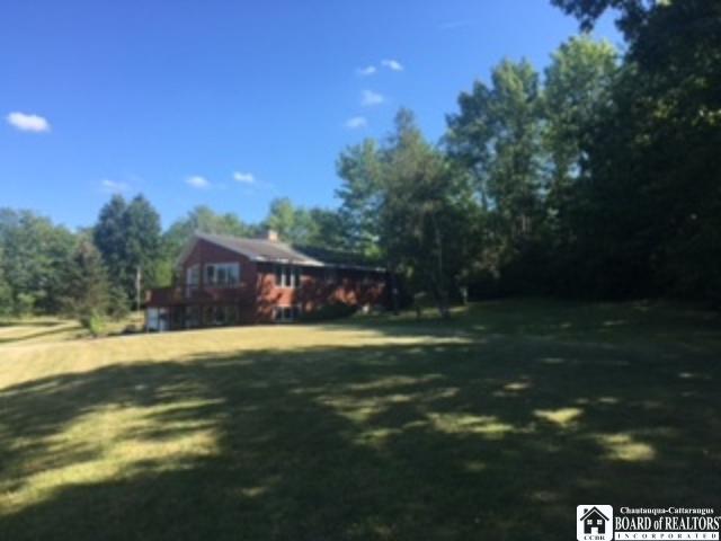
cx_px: 360
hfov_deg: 61.7
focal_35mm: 29
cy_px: 270
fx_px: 604
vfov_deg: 48.2
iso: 25
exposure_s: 1/818
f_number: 2.2
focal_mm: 4.15
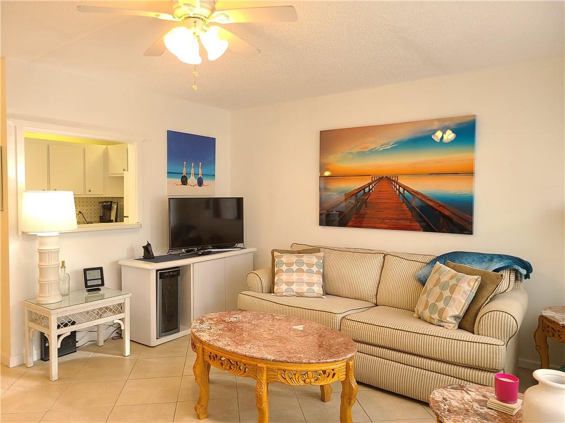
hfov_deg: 67.3
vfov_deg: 53.1
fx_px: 424
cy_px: 212
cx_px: 282
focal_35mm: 26
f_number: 1.8
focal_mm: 5.4
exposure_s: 1/59
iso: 100
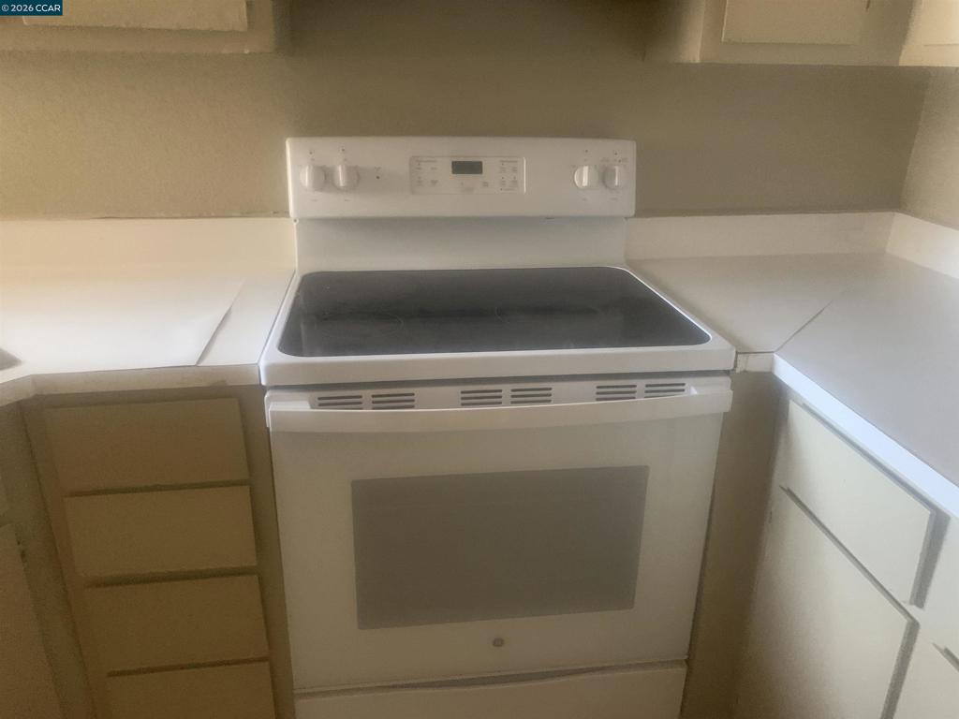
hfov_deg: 67.3
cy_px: 360
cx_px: 480
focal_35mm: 26
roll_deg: -0.7
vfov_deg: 53.1
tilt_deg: -21.4
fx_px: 720
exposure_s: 1/30
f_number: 1.8
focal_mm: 4.25
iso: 500
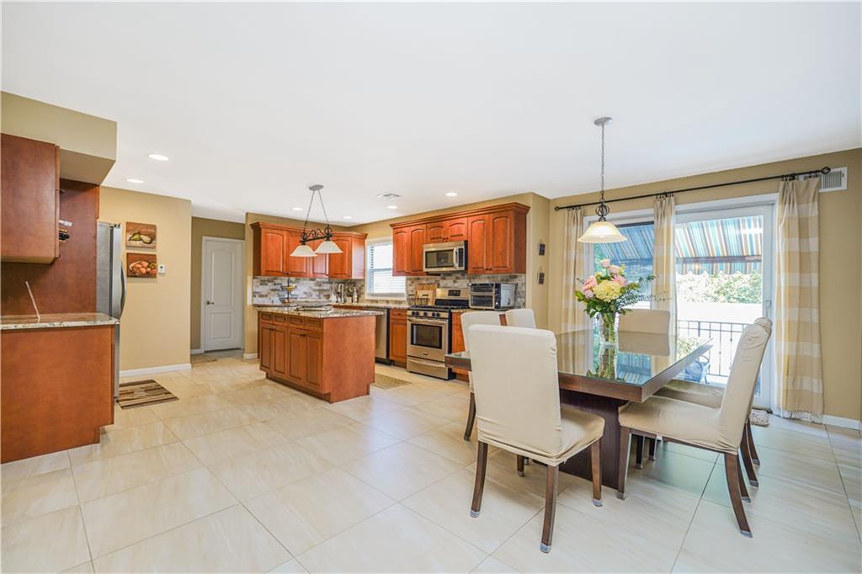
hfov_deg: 96.8
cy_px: 287
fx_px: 383
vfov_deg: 73.7
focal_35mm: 16
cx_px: 431
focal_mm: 16
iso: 64
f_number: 4
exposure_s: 1/20
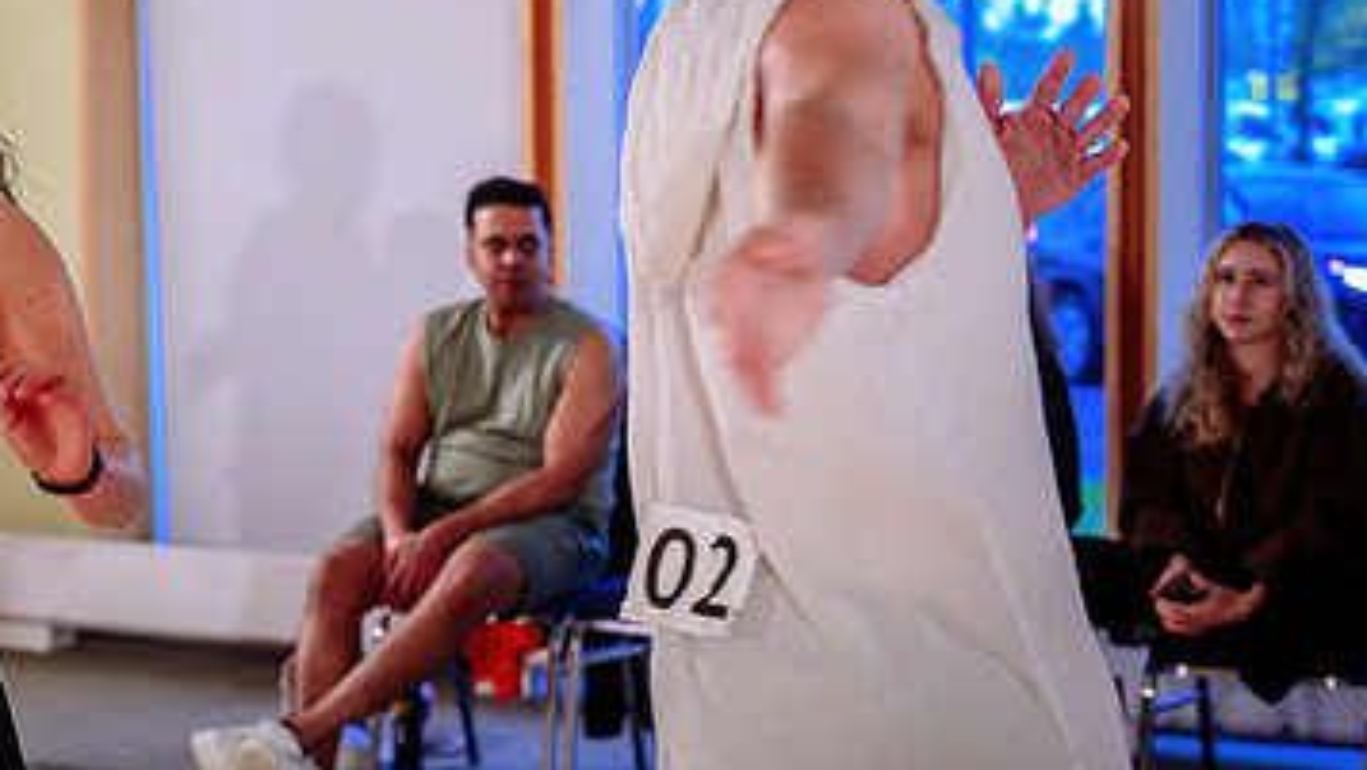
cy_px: 347
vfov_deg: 14.2
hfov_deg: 24.6
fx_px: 3082
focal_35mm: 85
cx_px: 254
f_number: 2
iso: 1250
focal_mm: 31
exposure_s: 1/320
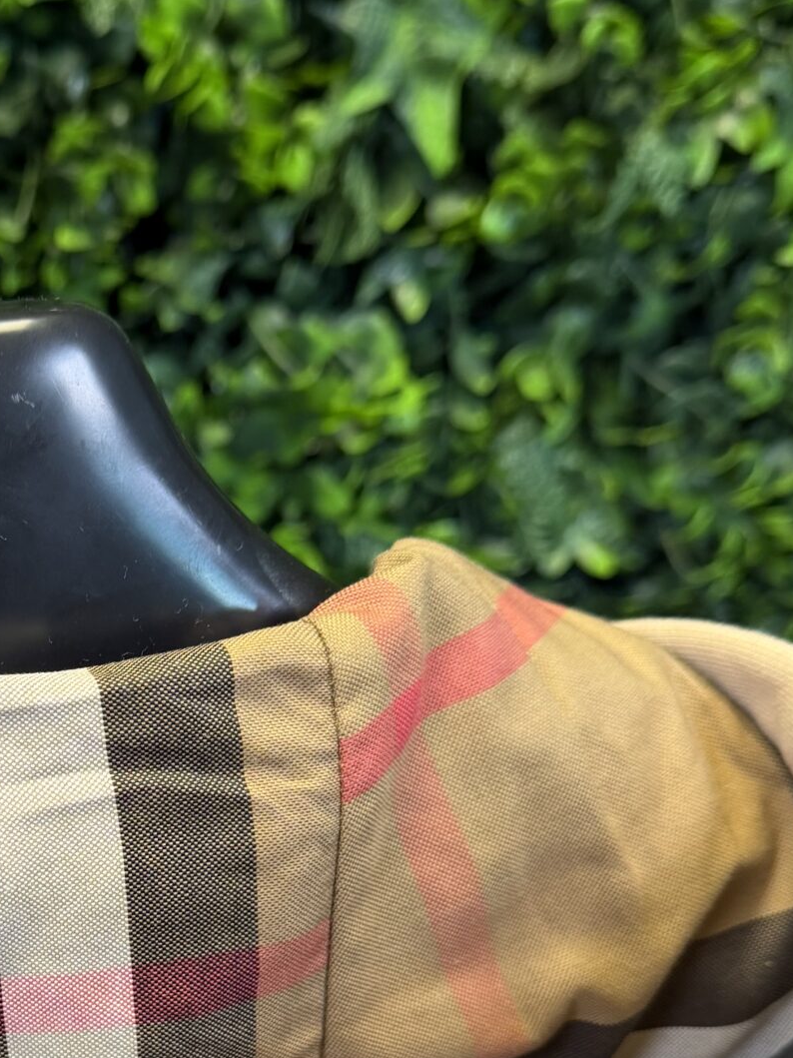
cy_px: 813
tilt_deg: -25.3
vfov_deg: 32.5
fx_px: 1772
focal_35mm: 58
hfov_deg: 24.1
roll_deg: +4.8
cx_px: 5
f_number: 1.78
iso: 125
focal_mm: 6.76
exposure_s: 1/50
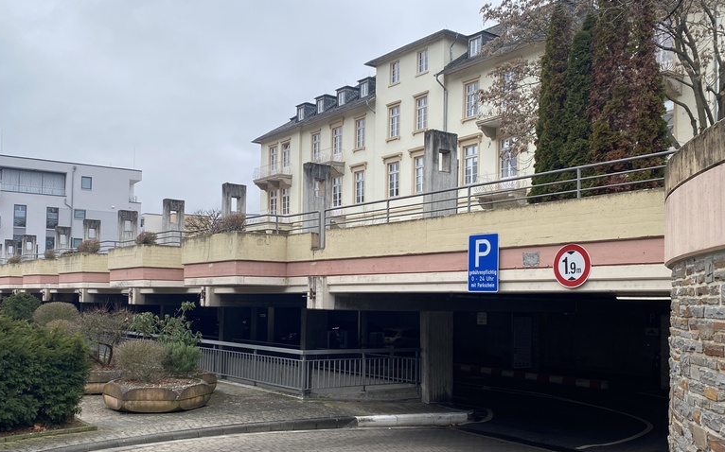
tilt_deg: +3.6
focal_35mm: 36
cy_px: 278
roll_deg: -1.0
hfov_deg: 53.9
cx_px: 328
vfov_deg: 35.1
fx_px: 711
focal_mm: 4.25
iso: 32
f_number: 1.8
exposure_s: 1/238
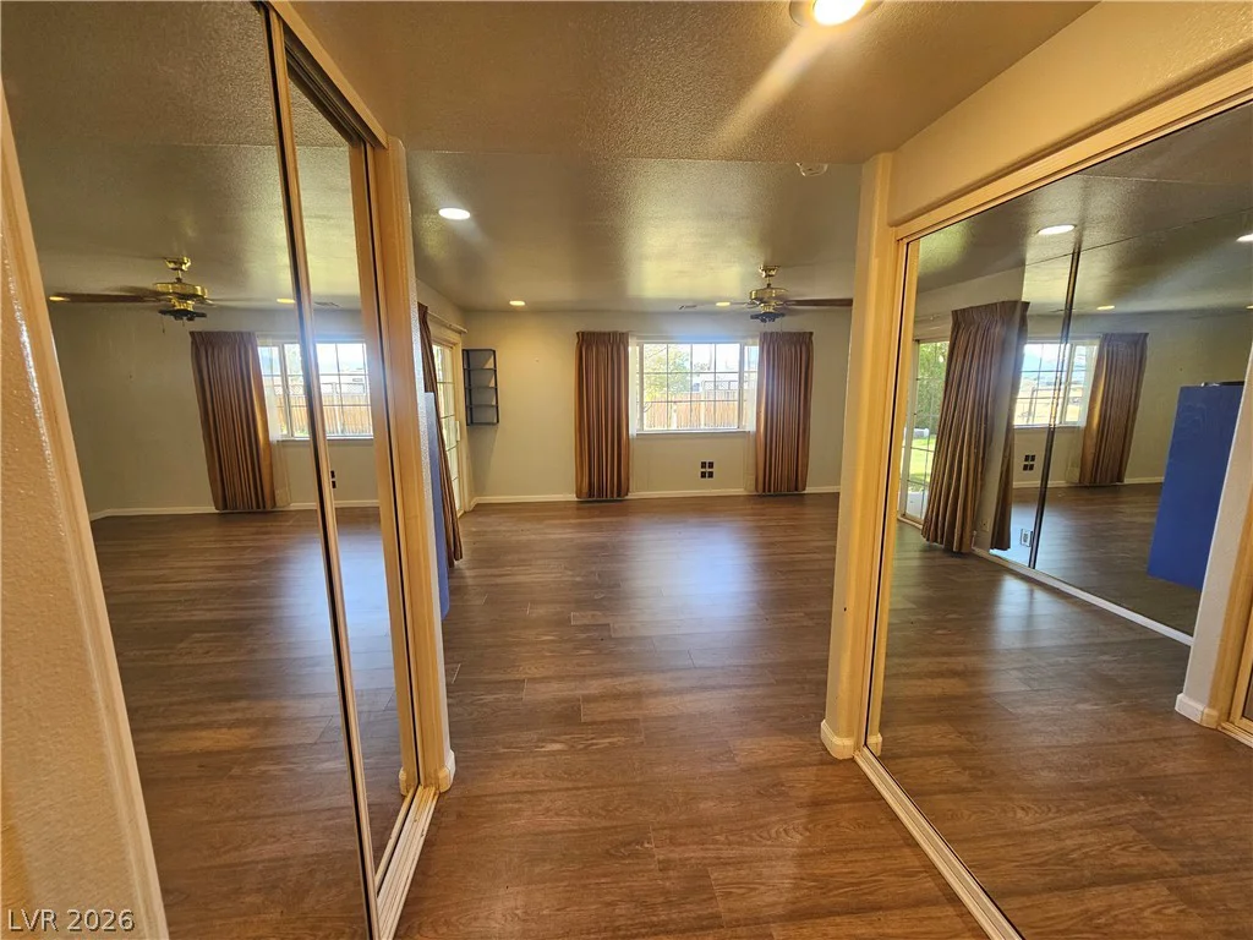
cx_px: 626
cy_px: 470
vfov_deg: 89.9
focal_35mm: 13
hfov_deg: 106.2
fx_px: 471
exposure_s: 1/60
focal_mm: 2.2
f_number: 2.2
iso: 160
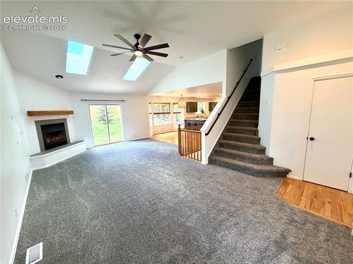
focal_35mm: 14
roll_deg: +2.2
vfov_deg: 85.6
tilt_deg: -8.8
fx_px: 143
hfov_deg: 102.1
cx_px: 176
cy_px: 132
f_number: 2.2
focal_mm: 2.22
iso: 320
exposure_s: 1/120
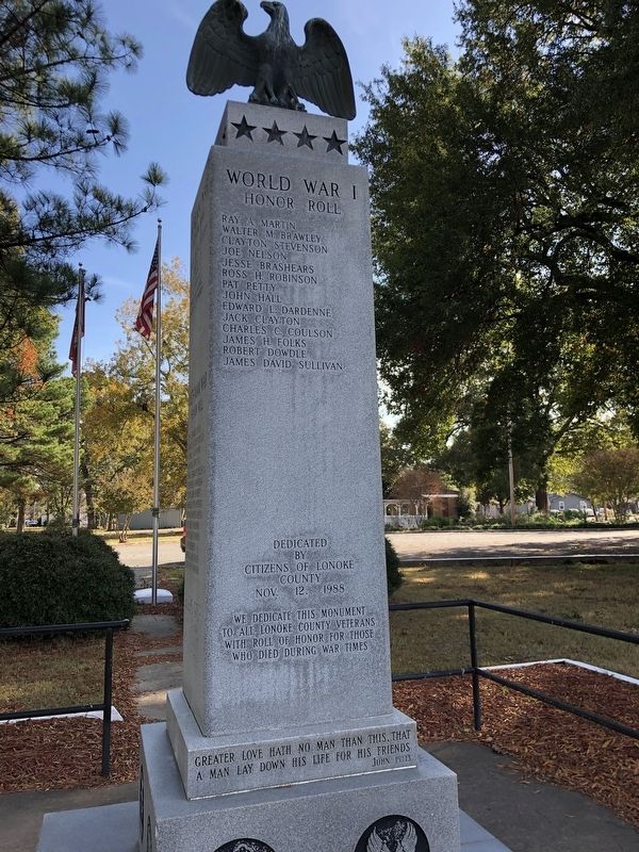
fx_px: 689
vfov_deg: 63.4
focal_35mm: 28
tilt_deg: +8.0
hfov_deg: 49.7
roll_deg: +1.3
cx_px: 320
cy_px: 426
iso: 20
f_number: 1.8
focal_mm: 4
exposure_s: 1/374
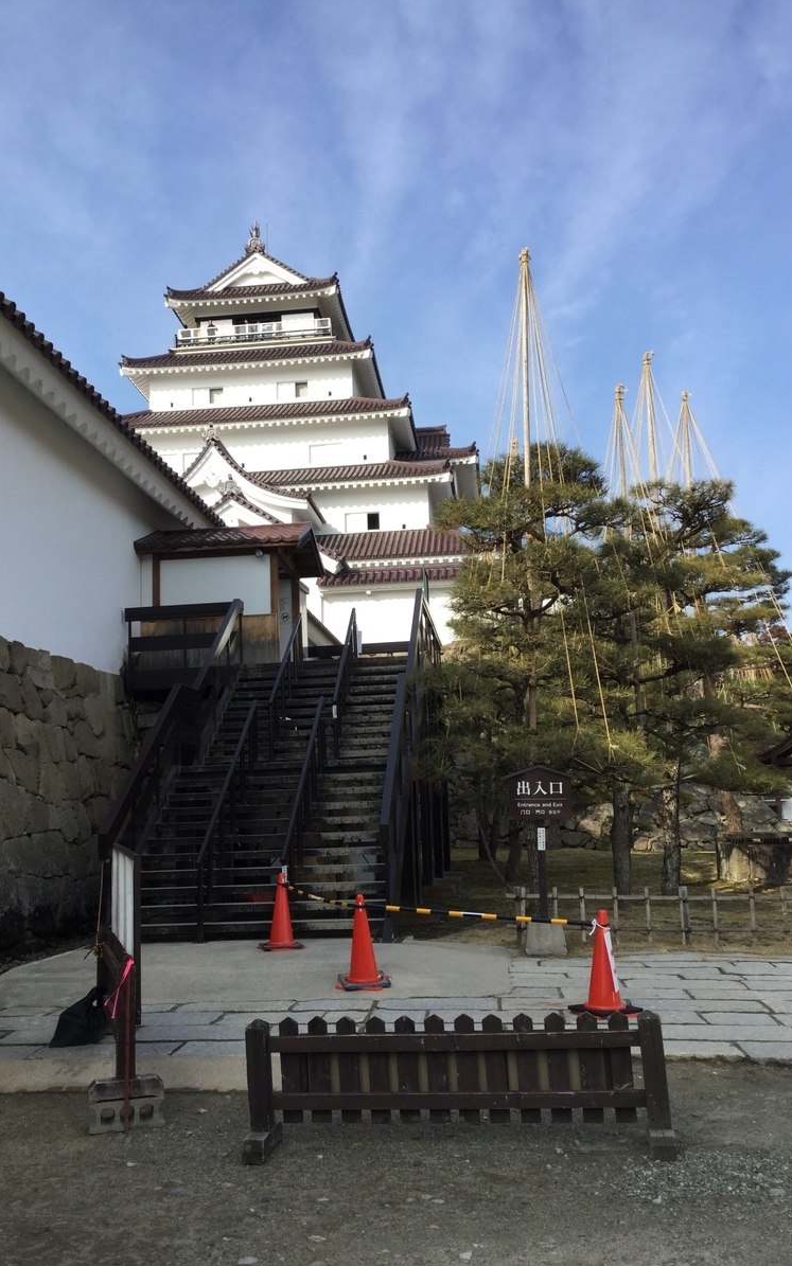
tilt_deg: +8.4
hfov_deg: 38.3
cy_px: 632
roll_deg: +0.6
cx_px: 359
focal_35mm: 33
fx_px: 1140
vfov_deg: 58.1
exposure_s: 1/691
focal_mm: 3.3
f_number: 2.4
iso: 25
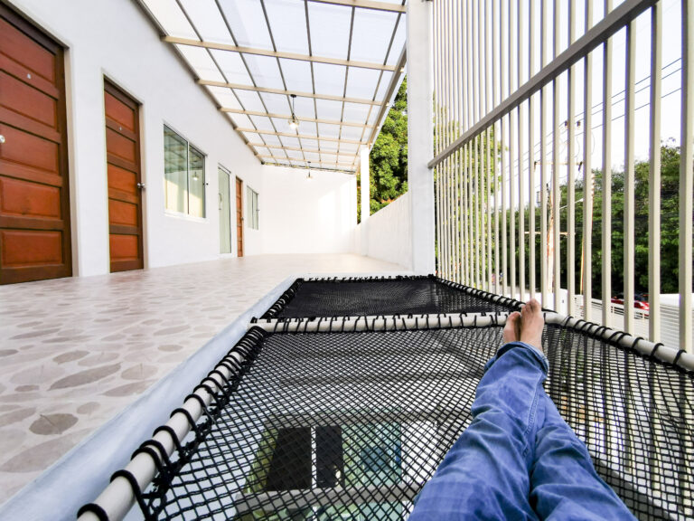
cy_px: 260
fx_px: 361
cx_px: 347
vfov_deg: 71.6
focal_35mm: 18
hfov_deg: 87.8
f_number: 2.2
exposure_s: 1/160
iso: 50
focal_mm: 2.35
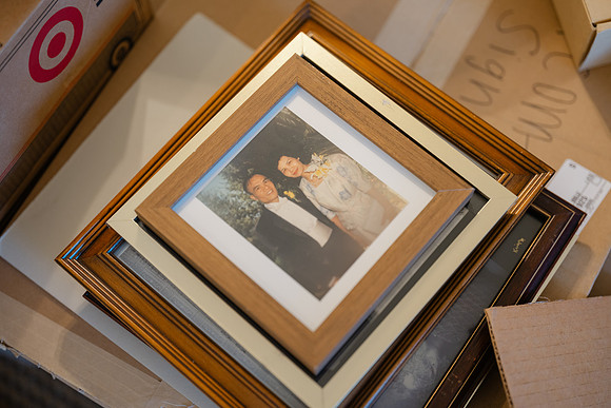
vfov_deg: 29.4
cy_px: 204
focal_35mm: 46
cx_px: 306
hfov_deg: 42.9
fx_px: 777
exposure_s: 1/125
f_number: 1.7
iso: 800
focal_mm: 55
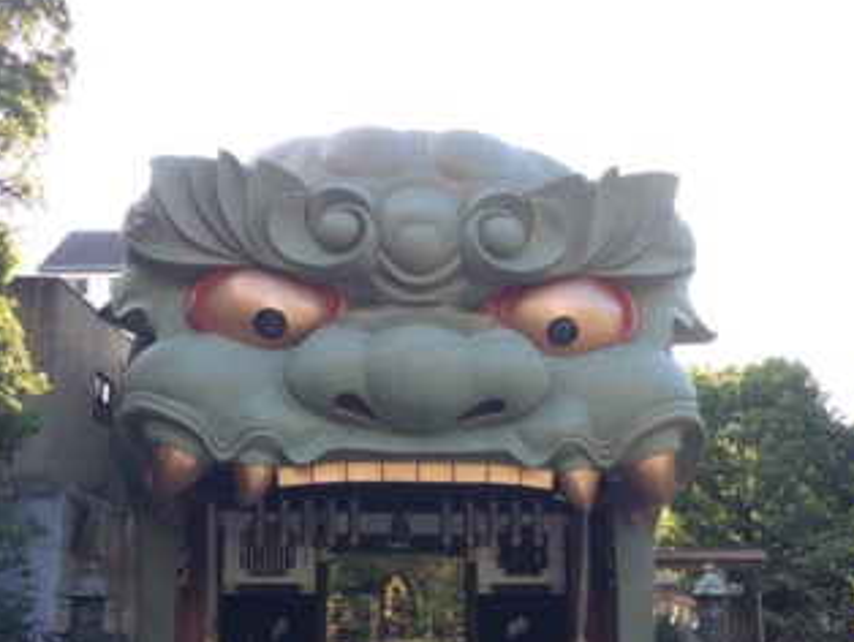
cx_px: 460
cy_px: 419
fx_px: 1062
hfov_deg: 43.8
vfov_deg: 33.4
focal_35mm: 43
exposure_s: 1/263
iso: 32
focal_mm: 4.12
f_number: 2.2
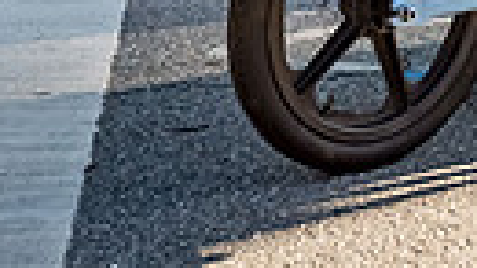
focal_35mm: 157
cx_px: 811
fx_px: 1985
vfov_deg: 7.1
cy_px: -443
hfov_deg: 12.7
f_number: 4.5
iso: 1600
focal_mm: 25
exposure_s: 1/2500
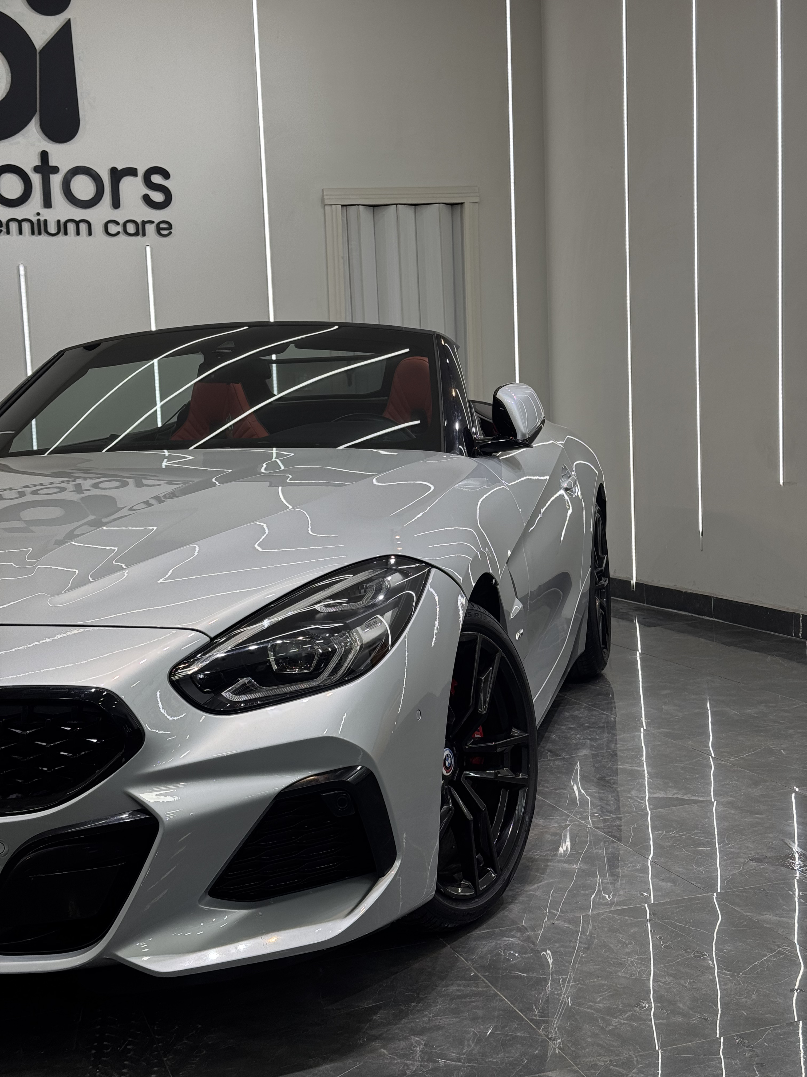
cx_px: 404
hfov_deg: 30.3
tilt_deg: -5.0
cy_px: 538
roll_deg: +2.1
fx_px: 1492
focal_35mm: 48
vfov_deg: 39.7
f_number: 1.78
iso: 50
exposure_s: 1/121
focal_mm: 6.76
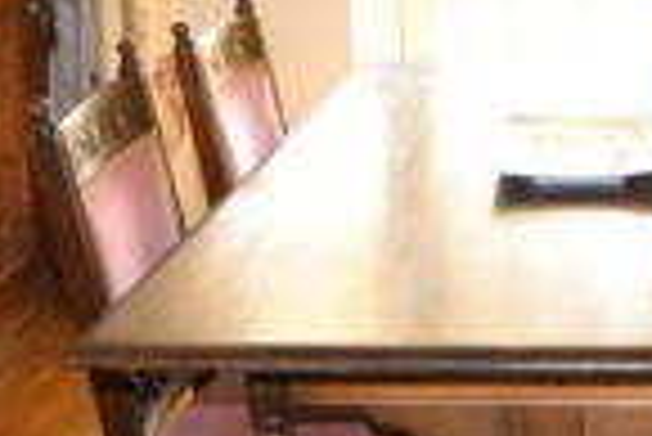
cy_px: 38
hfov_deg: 21.0
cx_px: 596
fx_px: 1722
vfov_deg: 14.3
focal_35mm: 95
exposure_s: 1/60
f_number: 4.8
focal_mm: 14
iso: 1400
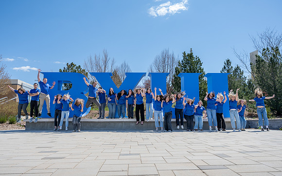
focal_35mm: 28
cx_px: 138
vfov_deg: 44.5
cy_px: 96
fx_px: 215
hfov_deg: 66.6
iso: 100
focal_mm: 25.5
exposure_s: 1/640
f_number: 4.5
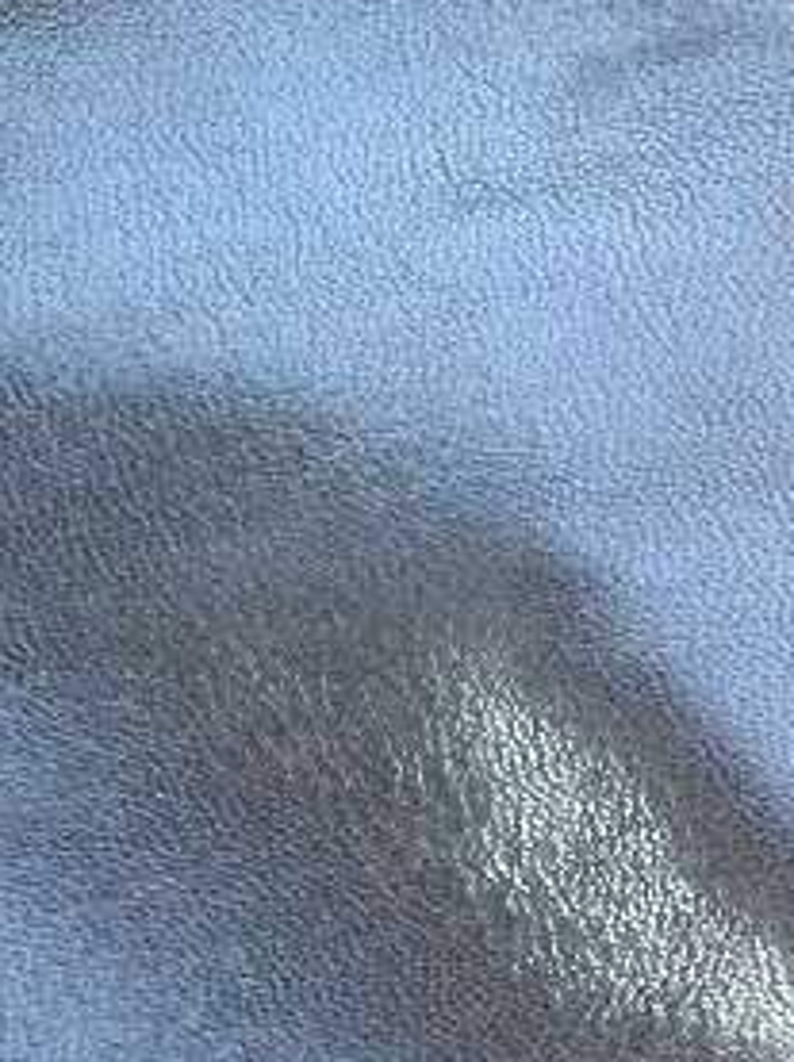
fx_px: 3464
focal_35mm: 113
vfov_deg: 16.6
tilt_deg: -72.2
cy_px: -265
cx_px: -234
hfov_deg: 12.7
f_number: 2.2
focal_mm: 4.15
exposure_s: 1/15
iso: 32
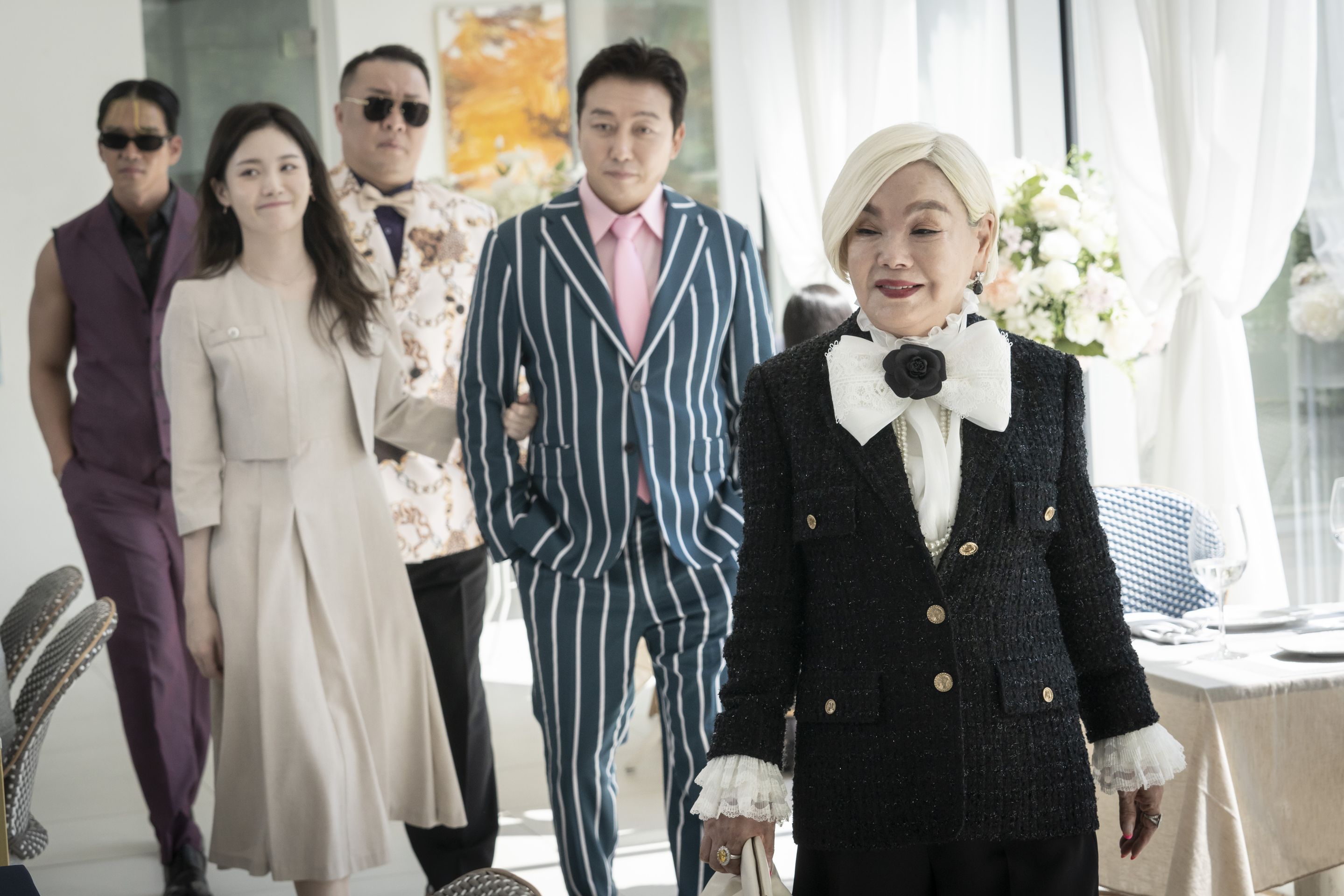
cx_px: 780
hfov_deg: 24.2
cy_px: 428
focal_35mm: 84
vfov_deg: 16.3
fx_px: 3135
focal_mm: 70
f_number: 6.3
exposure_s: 1/1000
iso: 1000
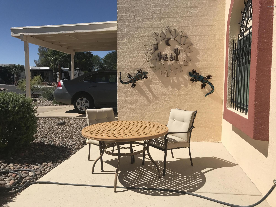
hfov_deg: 63.4
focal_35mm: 28
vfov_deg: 49.7
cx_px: 138
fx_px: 223
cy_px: 104
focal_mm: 3.99
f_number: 1.8
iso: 20
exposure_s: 1/5051
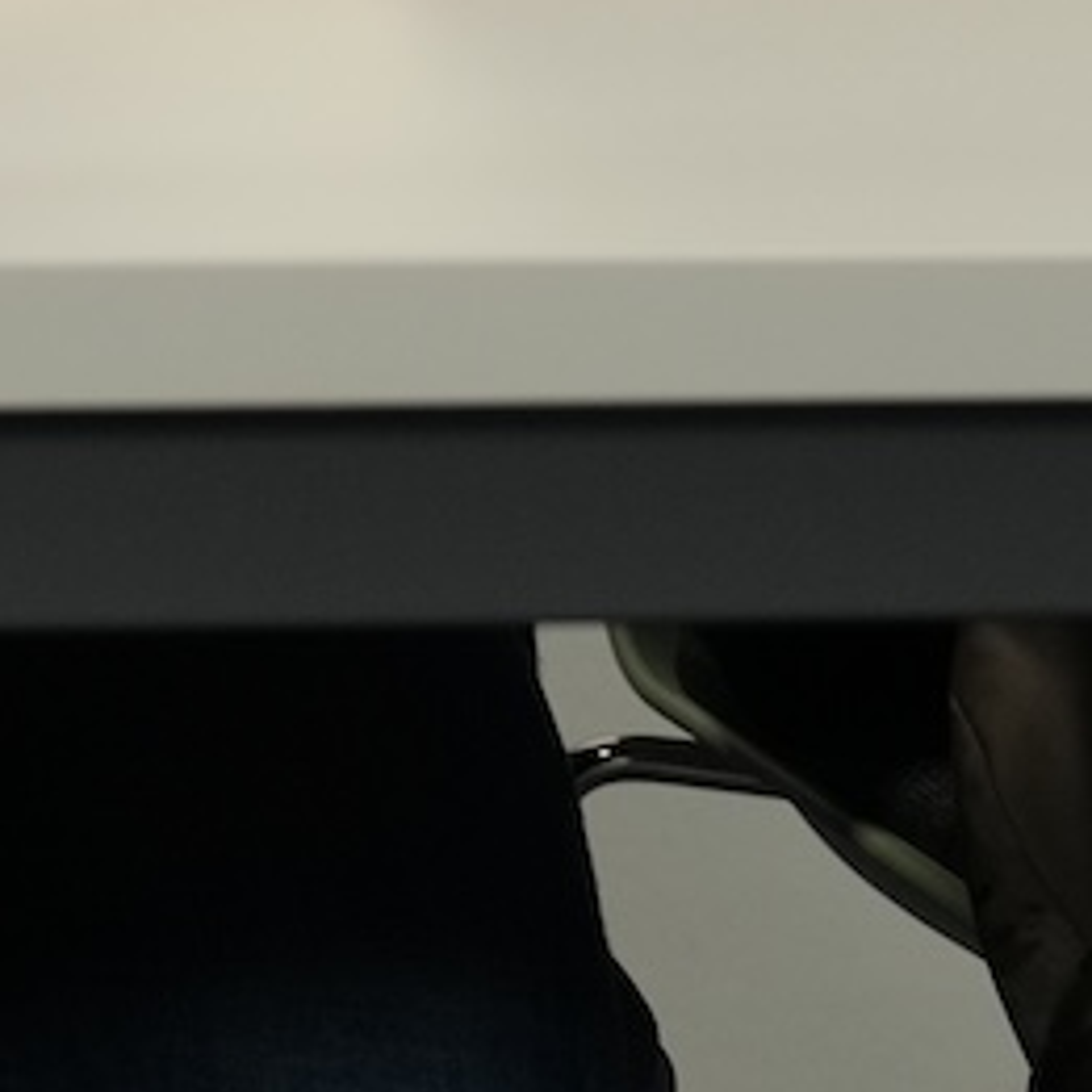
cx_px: -912
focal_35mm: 250
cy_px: -1418
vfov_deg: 6.7
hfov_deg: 6.8
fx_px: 8923
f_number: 4
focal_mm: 40
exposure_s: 1/250
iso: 800
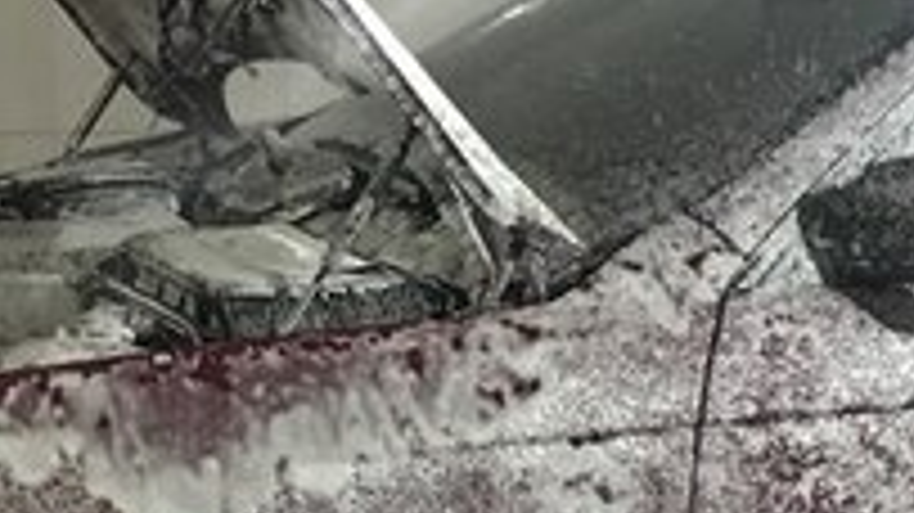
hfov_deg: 21.3
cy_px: 529
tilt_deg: -14.5
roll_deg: -0.2
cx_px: 756
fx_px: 2398
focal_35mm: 99
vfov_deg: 12.1
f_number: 1.8
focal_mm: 3.99
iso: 100
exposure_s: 1/11
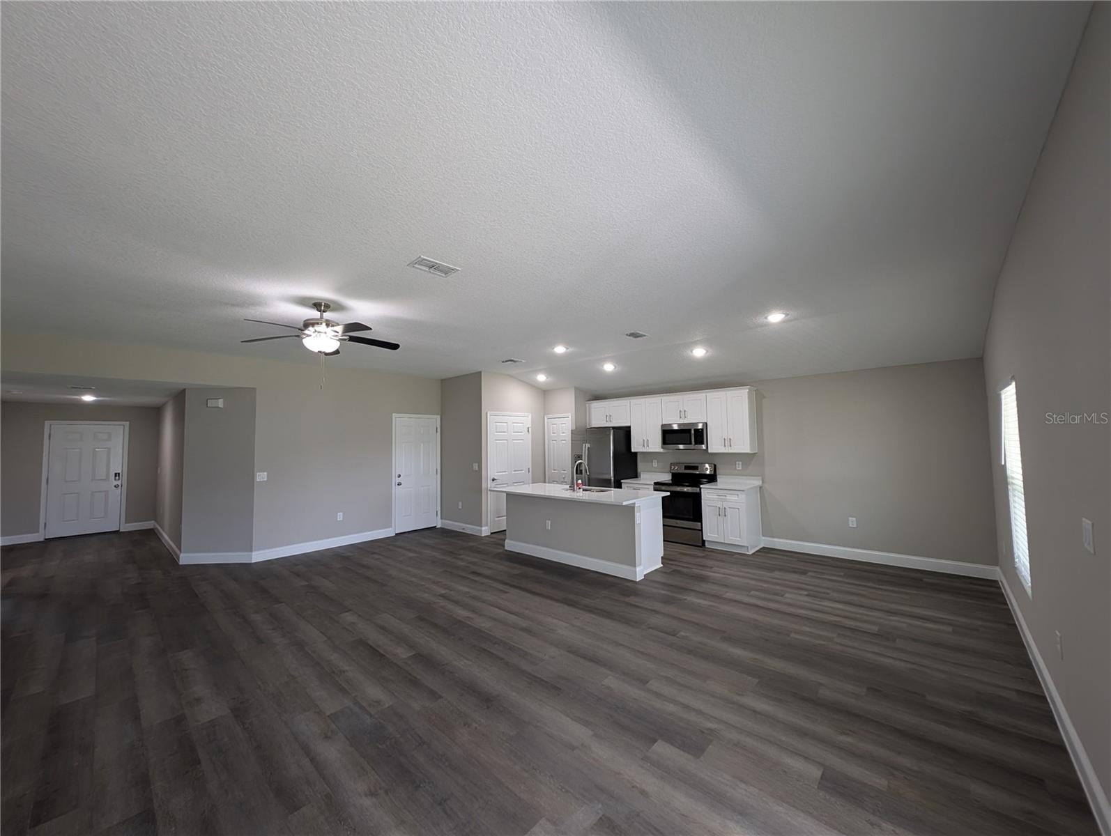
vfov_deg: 94.6
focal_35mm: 12
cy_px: 418
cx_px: 556
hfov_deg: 110.5
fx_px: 386
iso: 107
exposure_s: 1/60
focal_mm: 2.23
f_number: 1.95
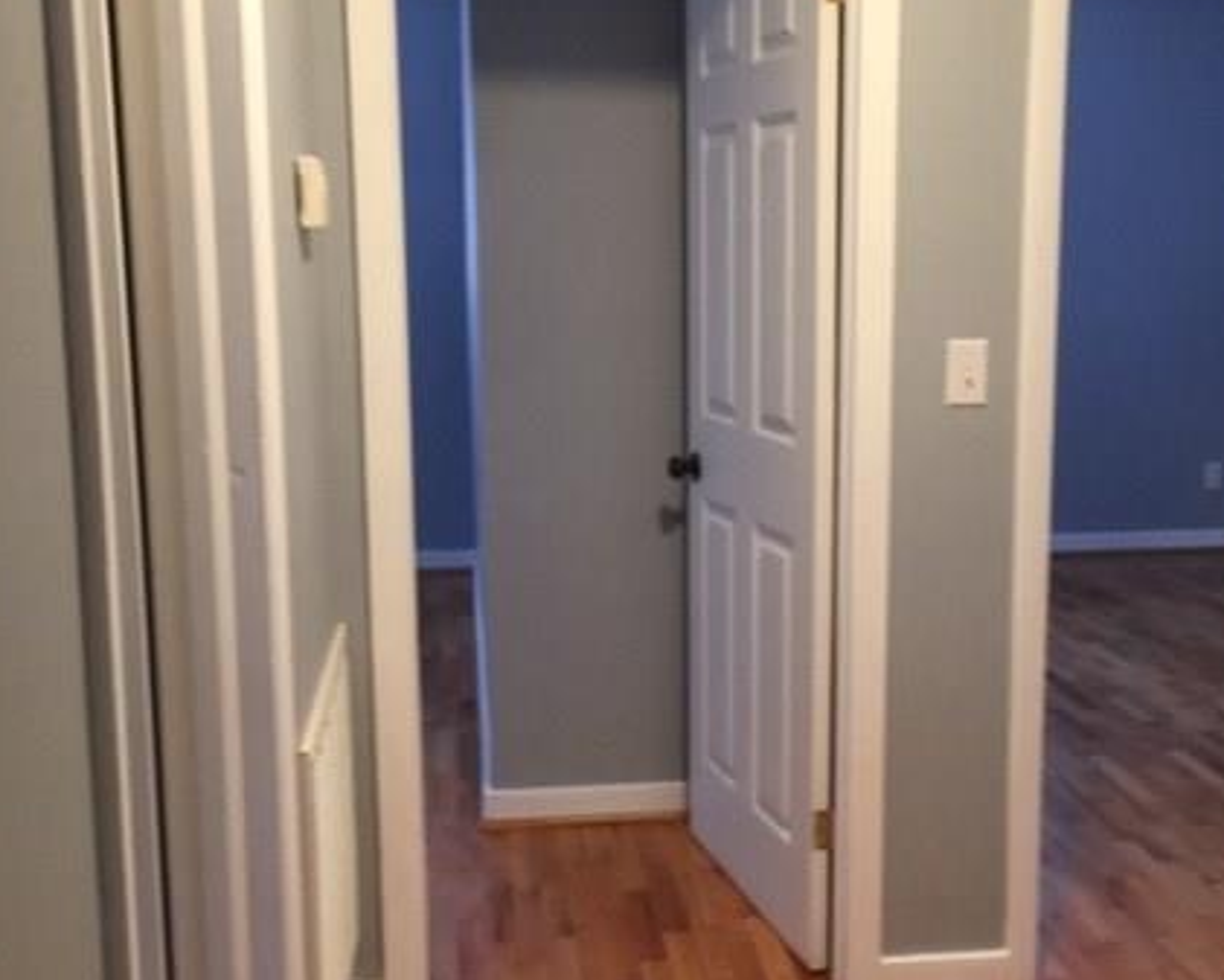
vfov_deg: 34.9
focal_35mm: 43
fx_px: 1558
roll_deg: -0.1
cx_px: 663
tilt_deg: -8.6
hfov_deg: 42.9
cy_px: 523
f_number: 2.2
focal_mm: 4.15
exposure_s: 1/15
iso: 80
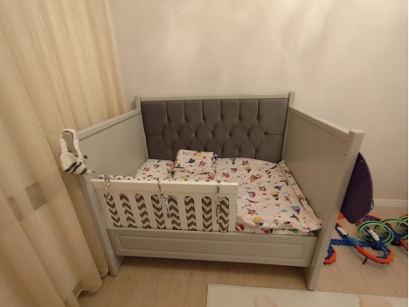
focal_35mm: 16
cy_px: 154
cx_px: 204
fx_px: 189
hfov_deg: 94.5
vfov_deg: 78.1
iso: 800
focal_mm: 1.65
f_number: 2.2
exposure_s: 1/33.3
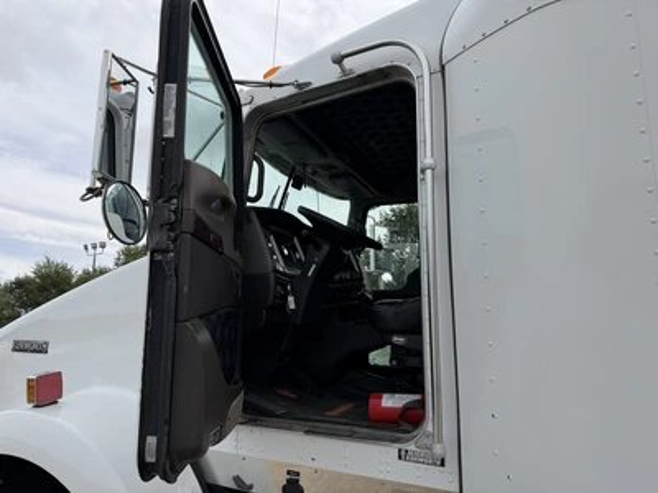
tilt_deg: +12.3
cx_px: 329
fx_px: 456
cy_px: 246
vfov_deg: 56.8
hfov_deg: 71.6
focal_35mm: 24
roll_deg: +1.4
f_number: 1.78
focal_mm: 6.76
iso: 80
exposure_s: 1/3759
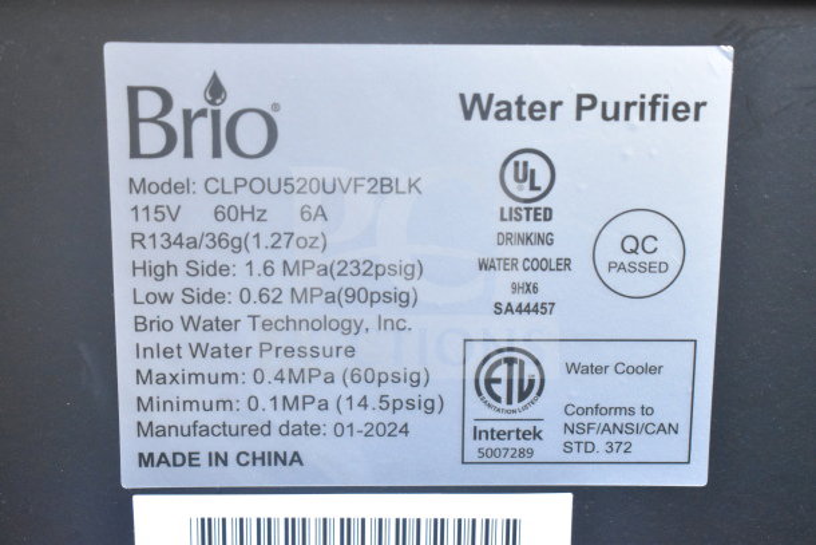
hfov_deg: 29.2
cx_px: 408
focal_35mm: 69
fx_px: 1564
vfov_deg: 19.7
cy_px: 272
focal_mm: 46
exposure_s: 1/200
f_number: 7.1
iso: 6400
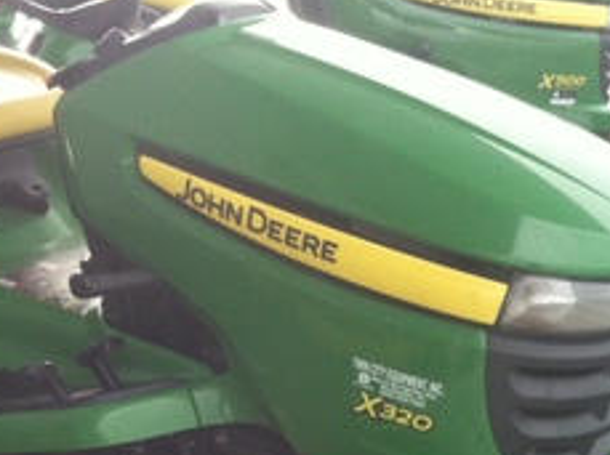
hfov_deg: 23.2
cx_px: 109
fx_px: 1460
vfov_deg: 17.6
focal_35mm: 83
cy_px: 375
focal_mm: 3.85
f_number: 2.8
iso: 125
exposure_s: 1/120
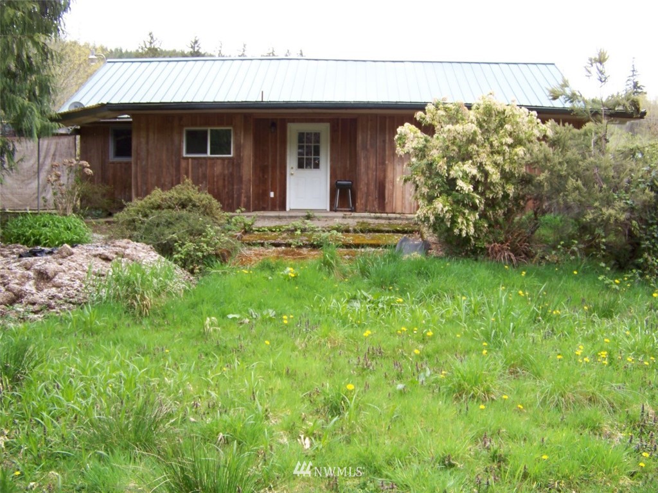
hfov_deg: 51.4
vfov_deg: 39.7
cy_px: 246
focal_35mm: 36
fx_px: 684
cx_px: 329
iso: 64
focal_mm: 5.85
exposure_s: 1/100
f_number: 2.8
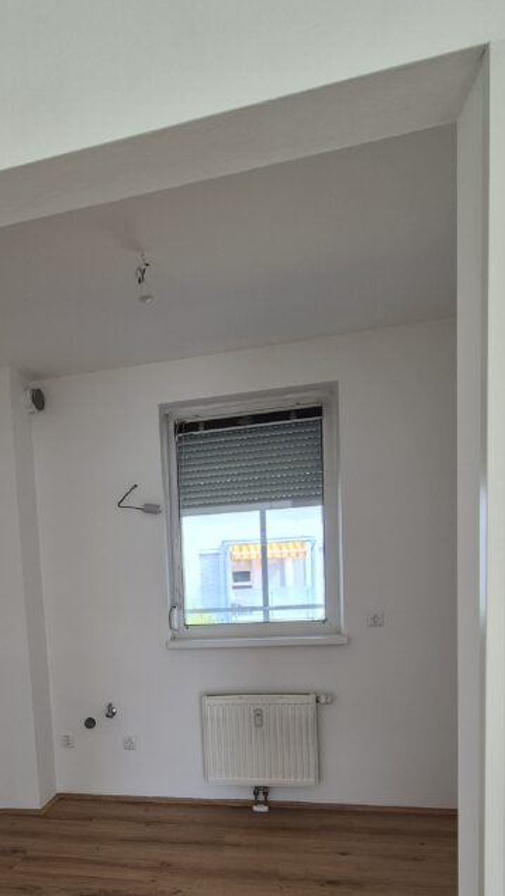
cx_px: 137
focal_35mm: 20
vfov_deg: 82.7
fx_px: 475
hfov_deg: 53.8
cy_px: 619
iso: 50
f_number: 2.2
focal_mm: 2.2
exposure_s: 1/103
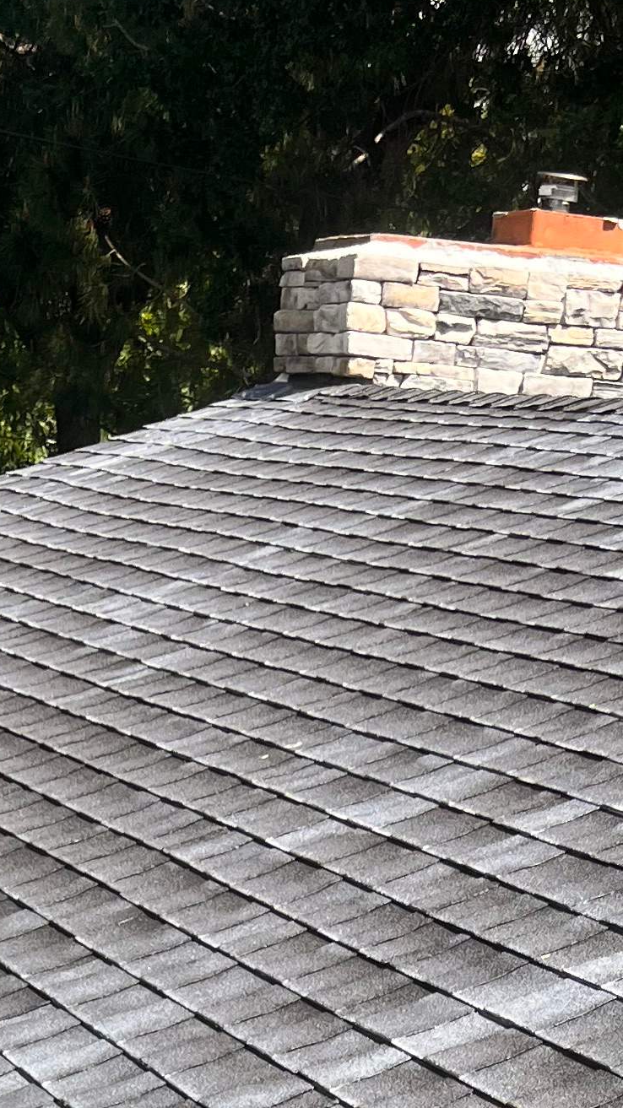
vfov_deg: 21.8
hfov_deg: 13.9
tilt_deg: -21.0
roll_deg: -4.4
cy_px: 1473
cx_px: 306
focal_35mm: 87
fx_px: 2556
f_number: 1.5
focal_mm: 5.7
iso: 50
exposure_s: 1/2915
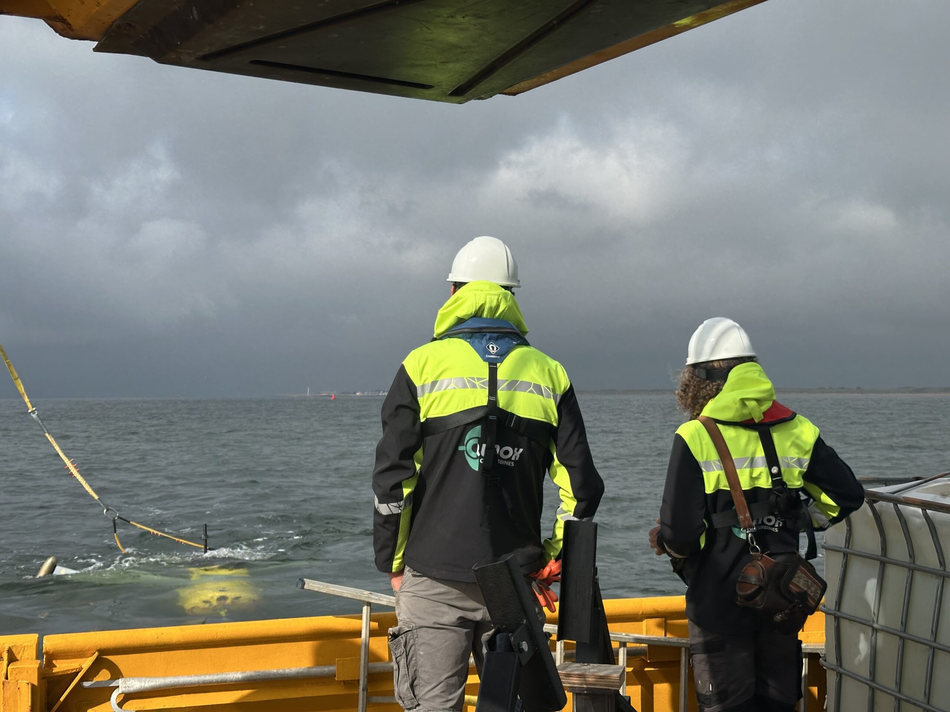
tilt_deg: +2.3
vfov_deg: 30.3
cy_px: 356
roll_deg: +0.5
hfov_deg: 39.7
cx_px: 475
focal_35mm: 48
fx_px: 1317
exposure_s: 1/4785
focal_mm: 6.86
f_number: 1.78
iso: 64
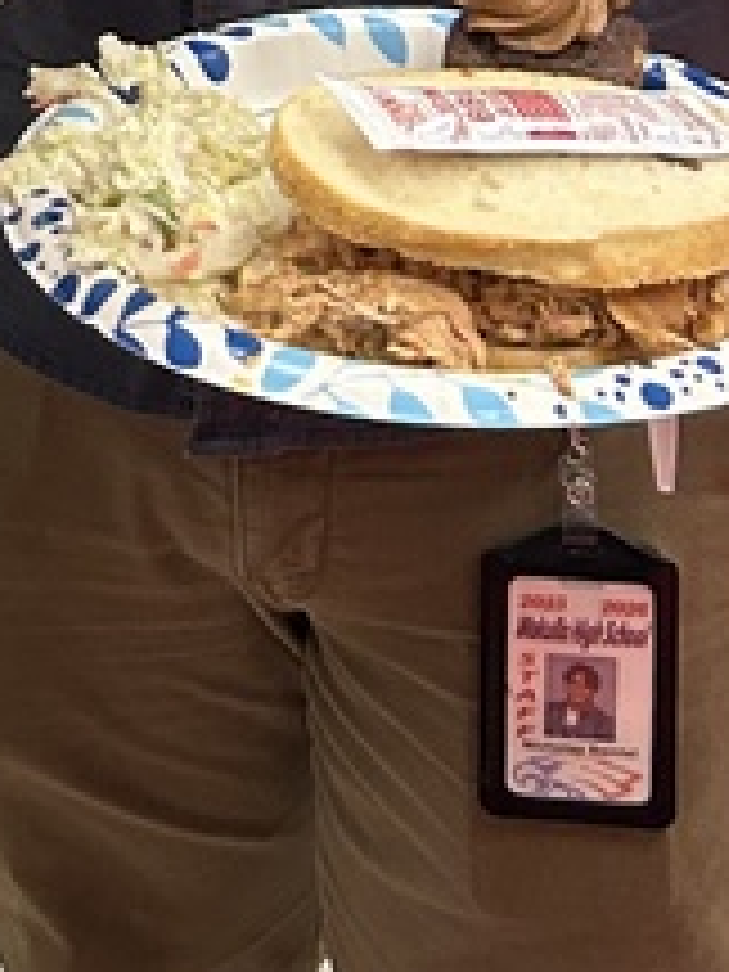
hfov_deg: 11.3
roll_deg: -1.4
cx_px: -554
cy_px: -670
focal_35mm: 123
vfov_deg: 14.4
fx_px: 3454
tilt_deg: -11.0
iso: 125
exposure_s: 1/60
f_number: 1.5
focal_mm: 5.7
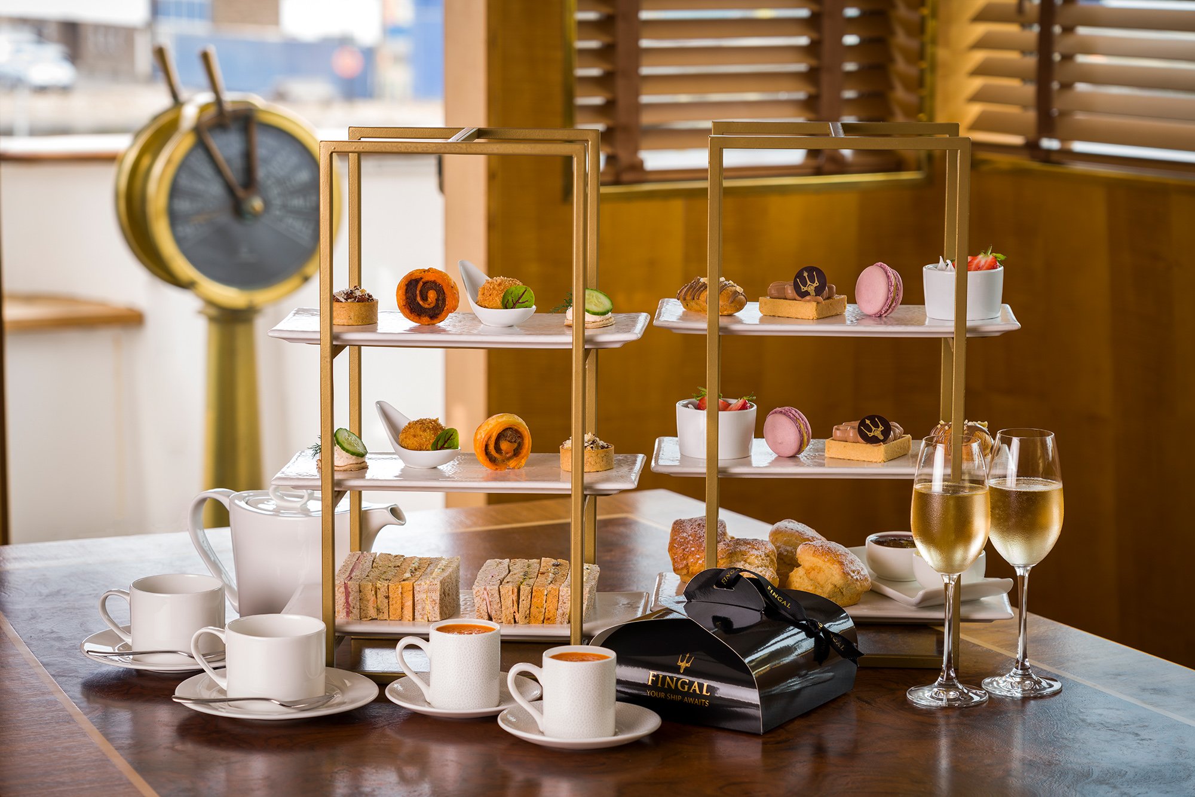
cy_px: 398
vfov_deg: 14.9
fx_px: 3053
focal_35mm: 92
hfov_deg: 22.1
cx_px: 598
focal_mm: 92
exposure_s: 1/30
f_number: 5.6
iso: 50
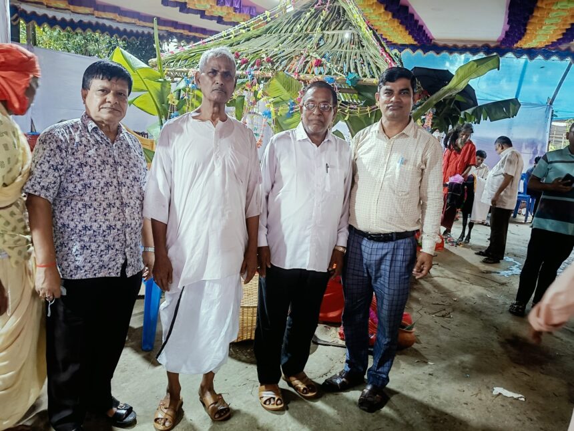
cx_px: 287
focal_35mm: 26
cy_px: 216
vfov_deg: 53.1
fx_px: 431
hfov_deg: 67.3
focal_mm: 4.84
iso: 1600
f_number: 1.88
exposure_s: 1/25
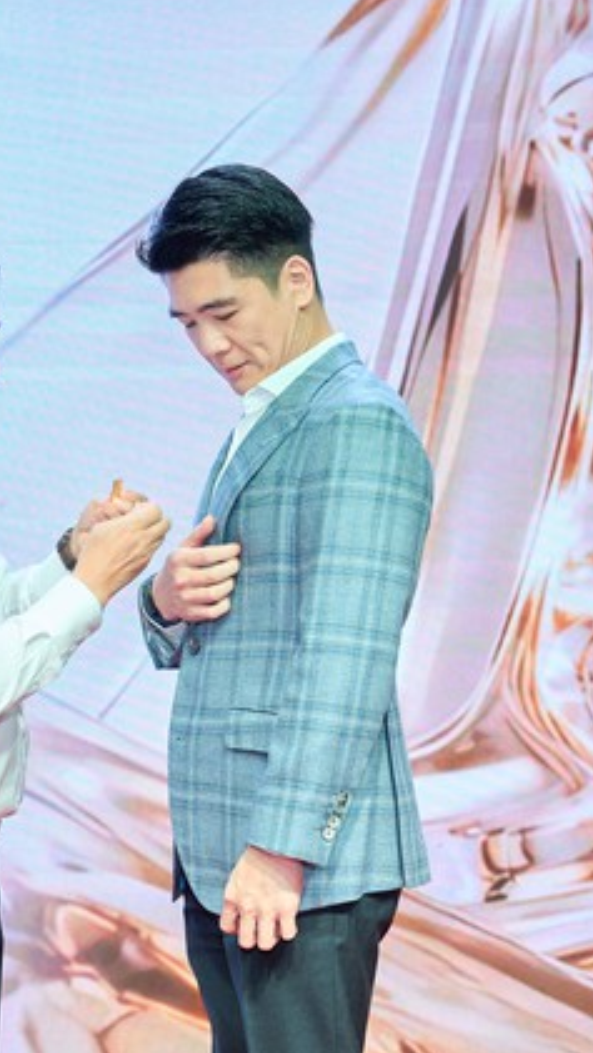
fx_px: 2933
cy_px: 524
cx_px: 88
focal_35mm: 105
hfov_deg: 11.5
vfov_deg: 20.4
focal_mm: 44
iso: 500
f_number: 4
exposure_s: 1/125
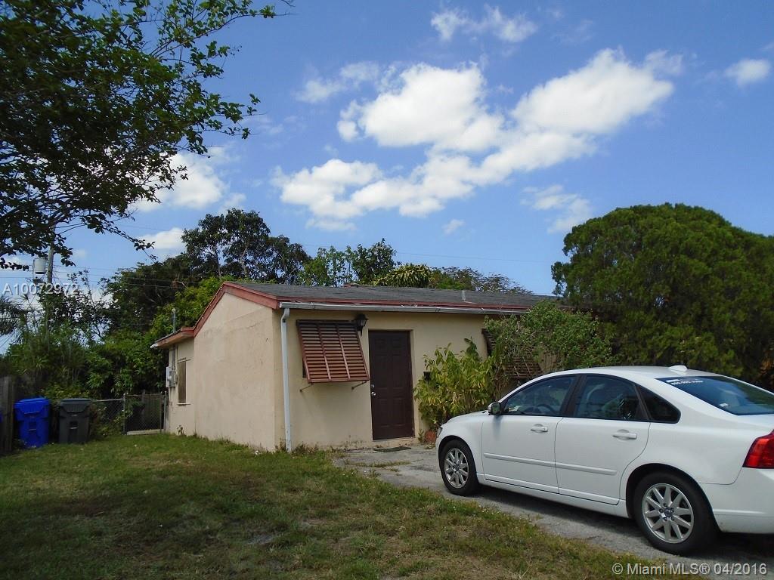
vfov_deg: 53.1
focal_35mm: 26
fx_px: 581
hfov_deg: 67.3
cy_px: 290
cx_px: 387
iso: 100
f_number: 8
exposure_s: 1/200
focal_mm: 4.6
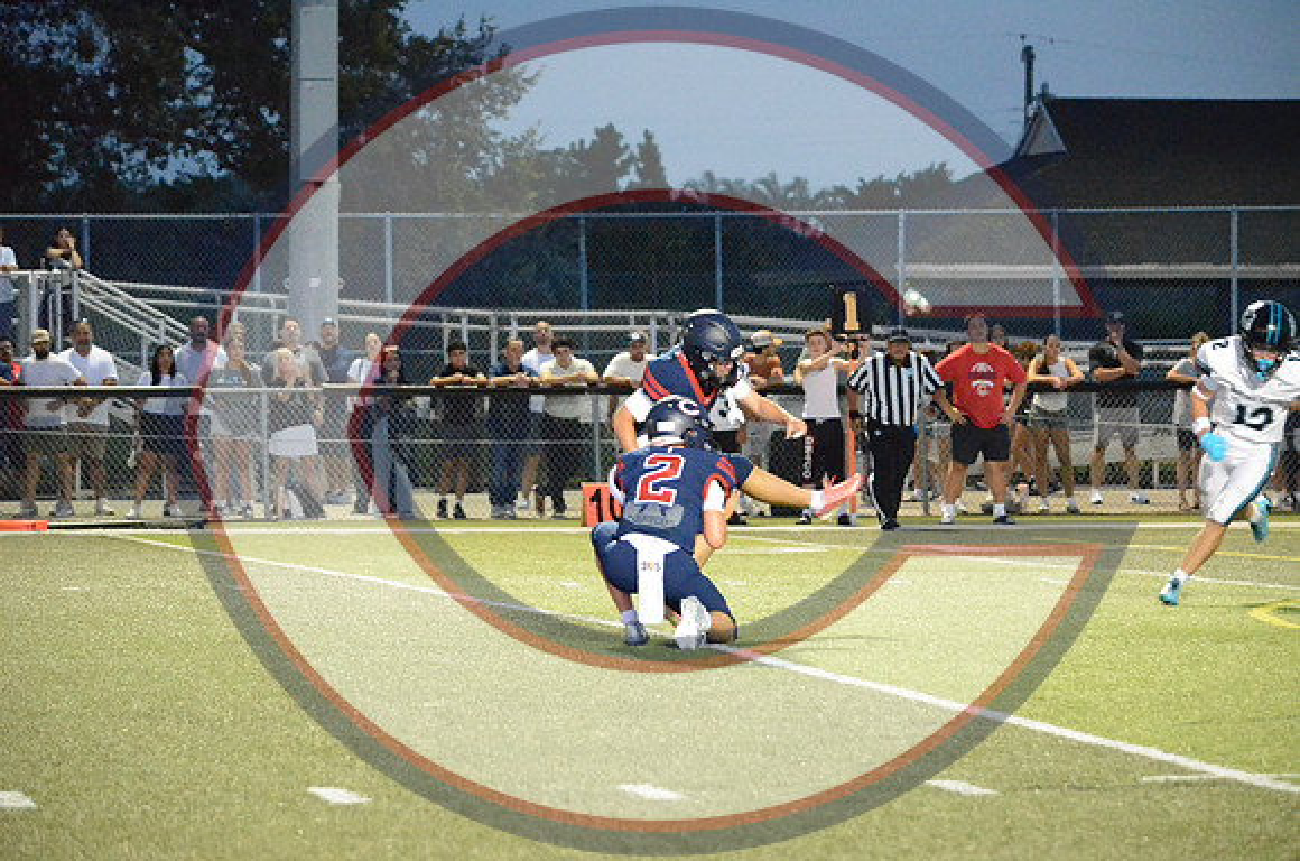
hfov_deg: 11.8
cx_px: 650
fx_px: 6270
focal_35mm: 174
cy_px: 430
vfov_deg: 7.9
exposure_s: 1/250
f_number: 4.8
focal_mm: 116
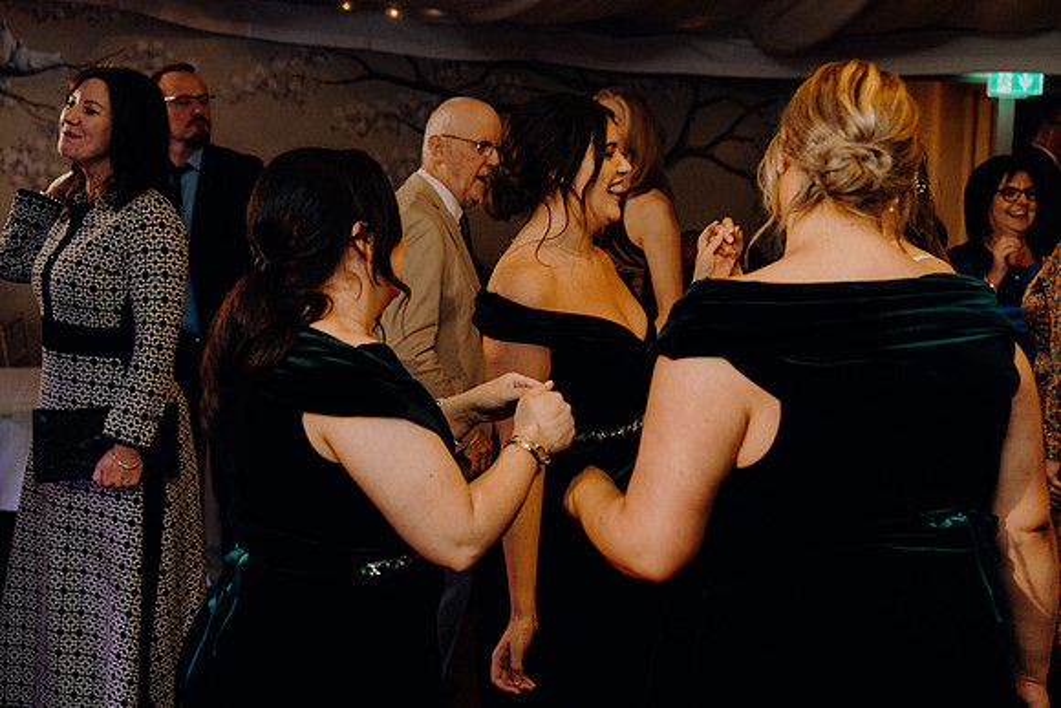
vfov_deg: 27.5
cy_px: 354
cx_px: 530
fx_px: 1444
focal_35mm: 49
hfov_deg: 40.3
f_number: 3.5
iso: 2500
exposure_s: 1/160
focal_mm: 49
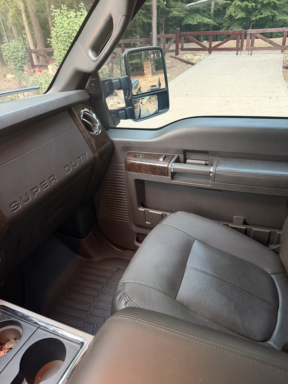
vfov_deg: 71.6
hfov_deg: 56.8
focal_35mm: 24
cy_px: 192
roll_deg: +2.8
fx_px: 266
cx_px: 144
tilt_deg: -29.9
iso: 1000
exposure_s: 1/40
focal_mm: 6.76
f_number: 1.78
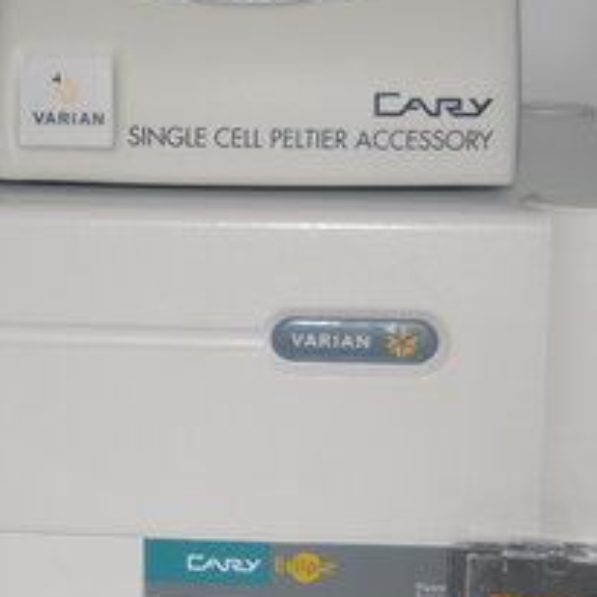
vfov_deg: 16.1
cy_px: 362
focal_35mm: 108
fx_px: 2107
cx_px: 49
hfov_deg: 15.9
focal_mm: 30
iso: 400
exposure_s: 1/160
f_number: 4.2
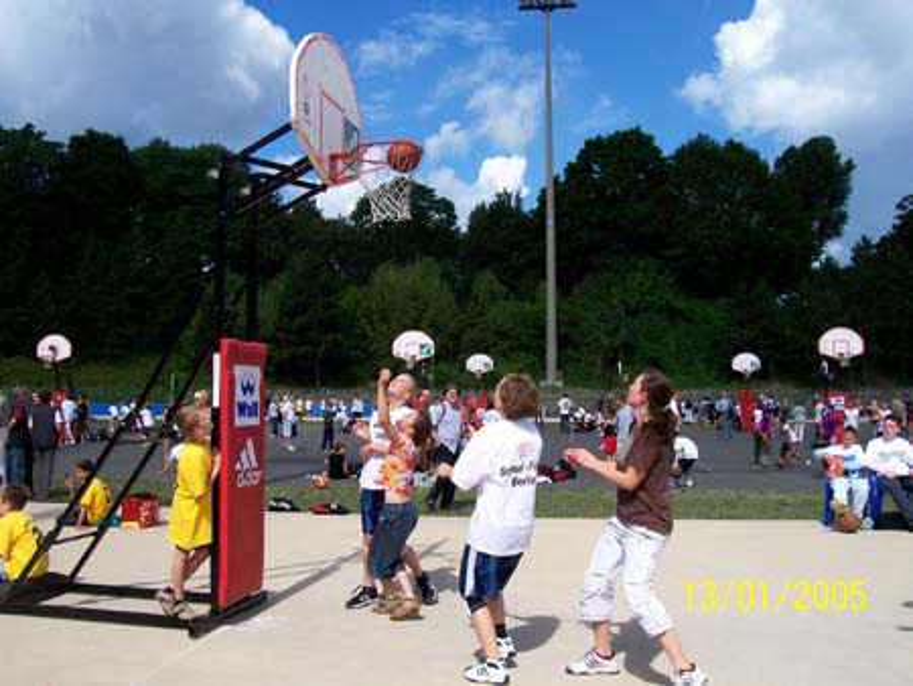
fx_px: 897
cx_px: 456
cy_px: 343
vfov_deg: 41.8
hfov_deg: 53.9
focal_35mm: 34
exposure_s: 1/661
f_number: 5.1
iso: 80
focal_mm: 5.6
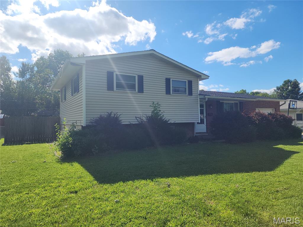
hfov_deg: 73.9
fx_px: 201
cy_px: 114
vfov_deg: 58.9
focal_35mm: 23
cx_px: 152
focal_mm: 6.4
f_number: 1.8
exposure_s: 1/1550
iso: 12
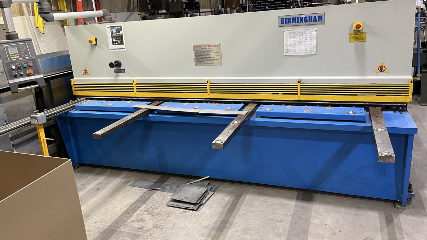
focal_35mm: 29
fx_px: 328
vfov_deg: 40.0
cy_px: 94
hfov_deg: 66.1
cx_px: 214
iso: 200
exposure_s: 1/60
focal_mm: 5.1
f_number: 1.6
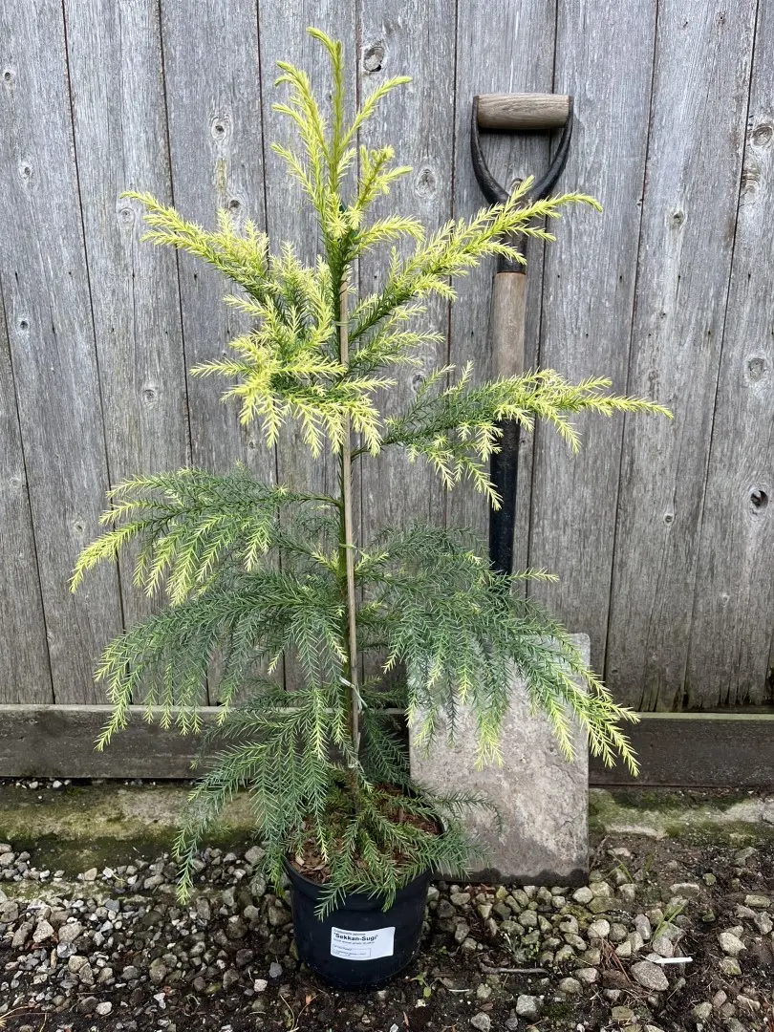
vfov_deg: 67.3
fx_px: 775
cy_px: 516
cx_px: 387
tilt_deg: -15.2
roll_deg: +1.0
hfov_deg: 53.1
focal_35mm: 26
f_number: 1.6
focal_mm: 5.1
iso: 50
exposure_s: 1/577
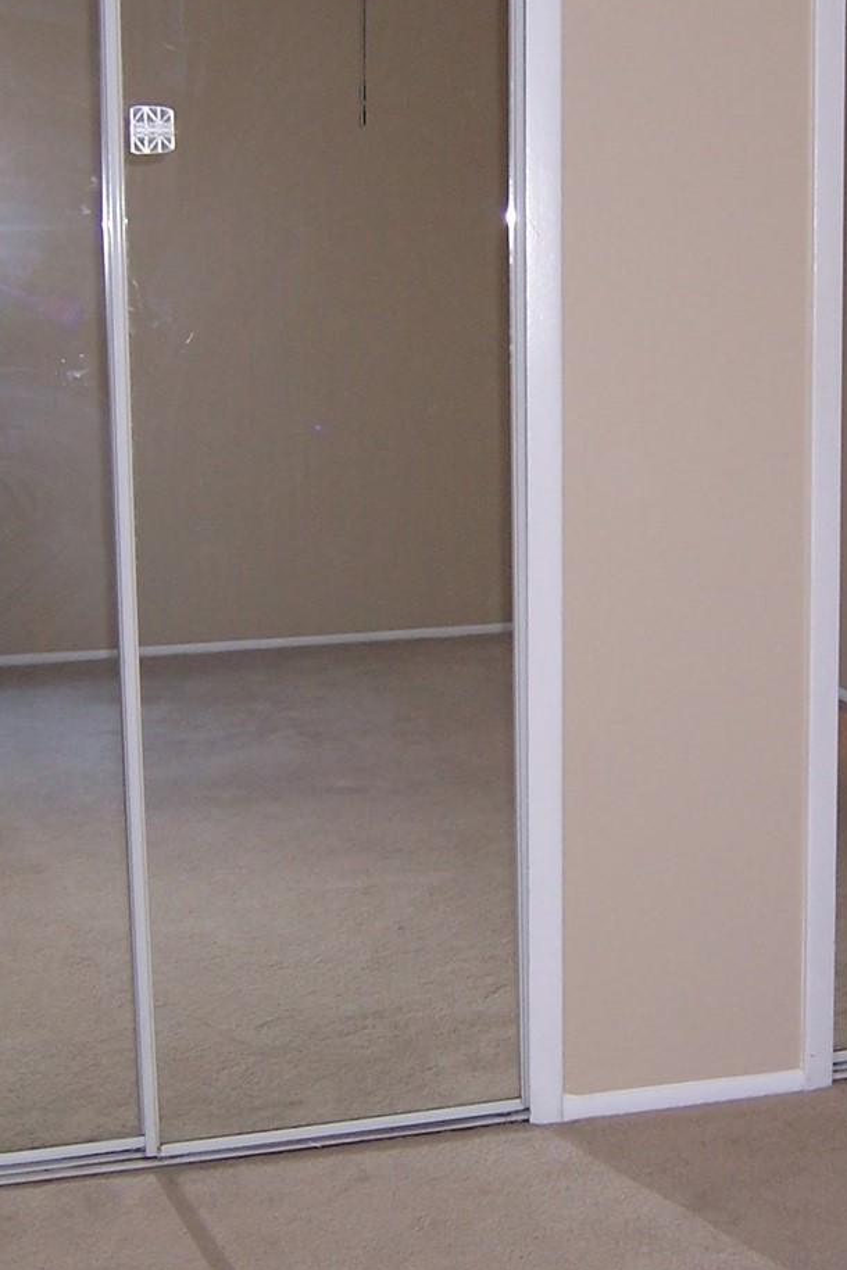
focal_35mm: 60
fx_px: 2117
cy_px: 575
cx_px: 589
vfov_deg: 33.4
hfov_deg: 22.5
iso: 80
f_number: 2.8
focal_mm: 5.5
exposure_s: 1/60
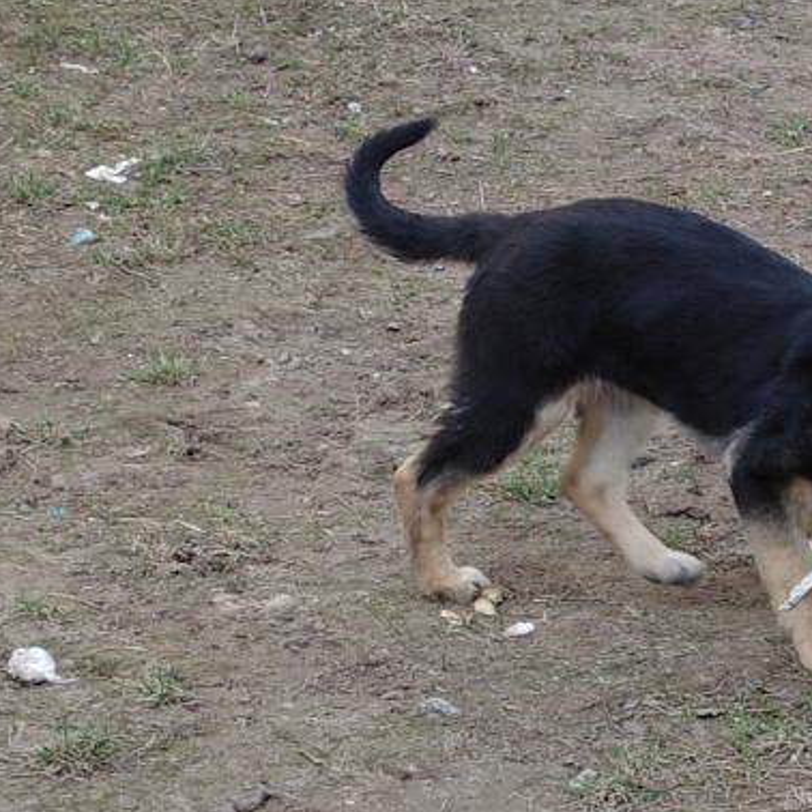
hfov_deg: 12.2
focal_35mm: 142
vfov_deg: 12.3
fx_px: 3769
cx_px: 681
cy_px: 464
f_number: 3.8
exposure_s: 1/125
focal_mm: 11.5
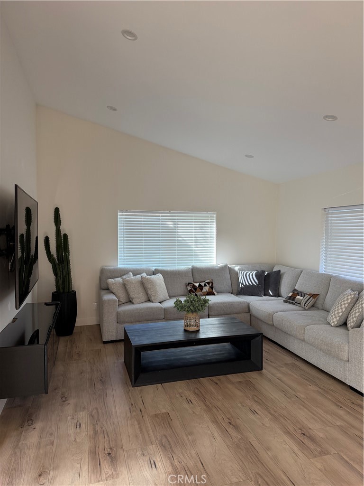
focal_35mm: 24
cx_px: 182
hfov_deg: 56.8
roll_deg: +0.2
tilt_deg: -1.2
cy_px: 243
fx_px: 336
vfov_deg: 71.6
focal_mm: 6.76
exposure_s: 1/60
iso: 200
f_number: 1.78
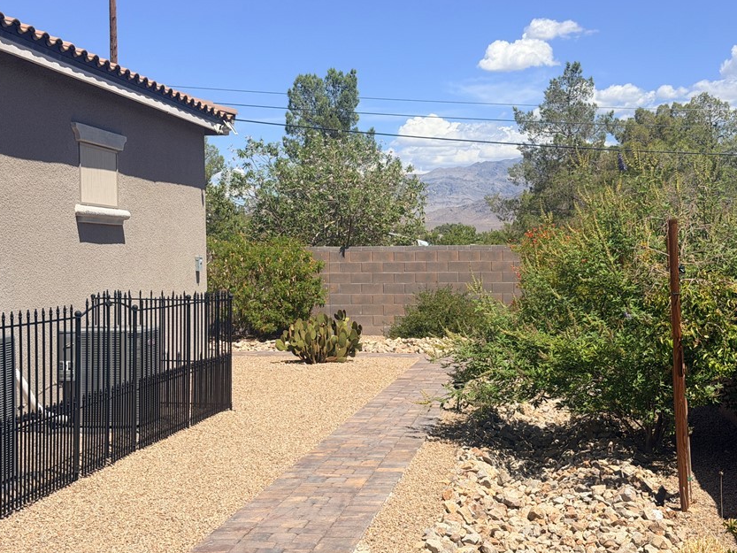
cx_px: 411
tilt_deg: -2.6
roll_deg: -0.6
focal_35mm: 59
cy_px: 295
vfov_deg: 24.8
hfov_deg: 32.7
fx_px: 1256
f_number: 1.78
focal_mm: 6.76
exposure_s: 1/6536
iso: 64
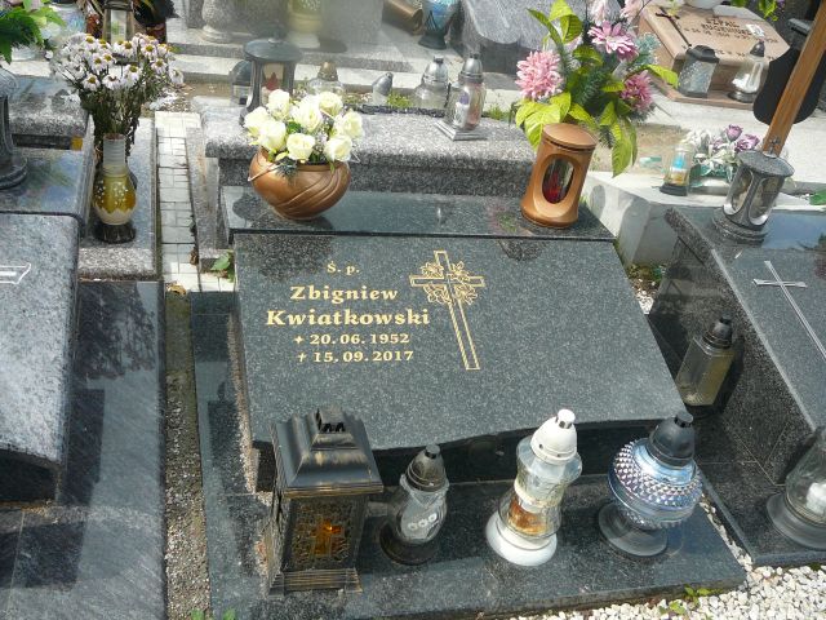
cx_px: 413
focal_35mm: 35
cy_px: 310
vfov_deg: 40.7
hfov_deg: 52.6
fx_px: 835
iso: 80
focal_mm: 5.2
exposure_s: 1/500
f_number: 2.8
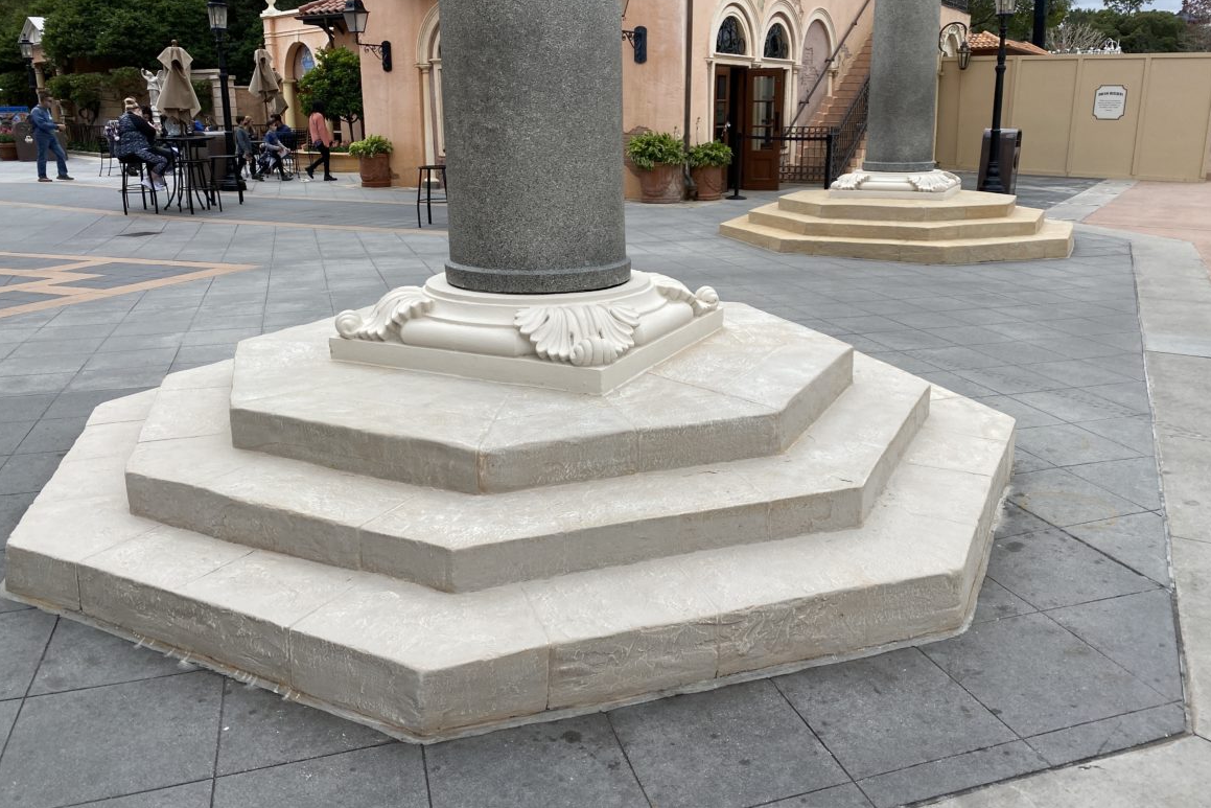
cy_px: 344
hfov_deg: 65.5
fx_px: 942
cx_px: 622
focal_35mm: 28
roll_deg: -0.5
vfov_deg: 46.3
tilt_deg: -13.2
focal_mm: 4.25
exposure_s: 1/1412
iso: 32
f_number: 1.8
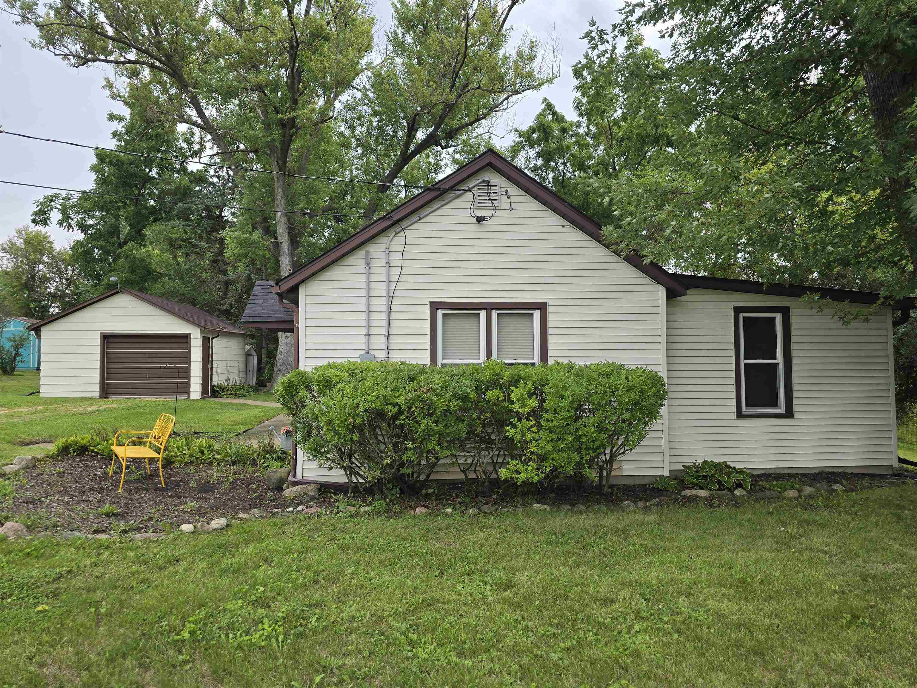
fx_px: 609
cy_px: 344
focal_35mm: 23
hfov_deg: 73.9
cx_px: 458
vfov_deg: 58.9
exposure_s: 1/195
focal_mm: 6.3
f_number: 1.7
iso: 12
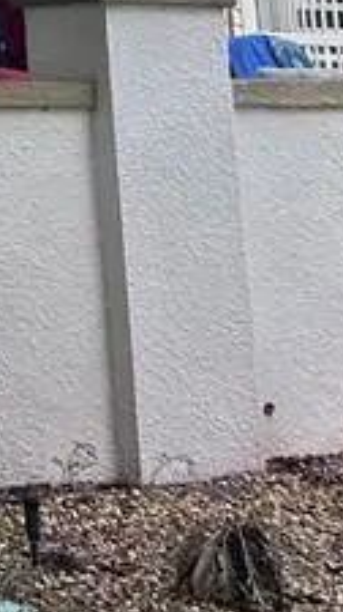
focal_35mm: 129
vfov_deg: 14.9
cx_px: -727
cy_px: -411
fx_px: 2093
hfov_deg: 7.9
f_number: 1.5
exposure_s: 1/601
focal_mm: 5.7
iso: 50
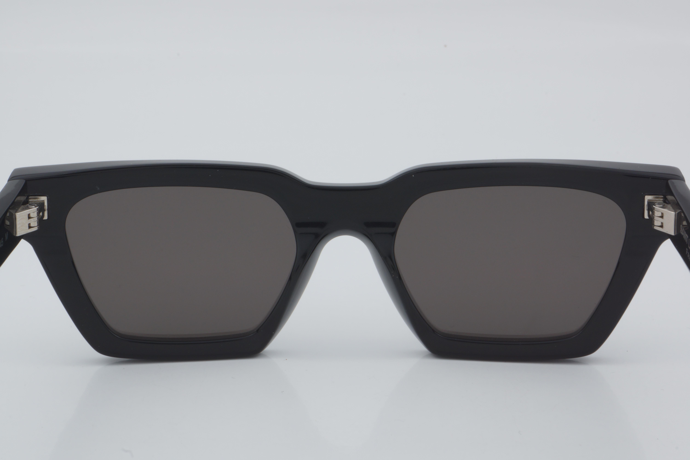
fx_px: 1581
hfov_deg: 24.6
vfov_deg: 16.6
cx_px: 345
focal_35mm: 82
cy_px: 230
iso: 100
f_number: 32
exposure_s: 1/4
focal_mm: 55
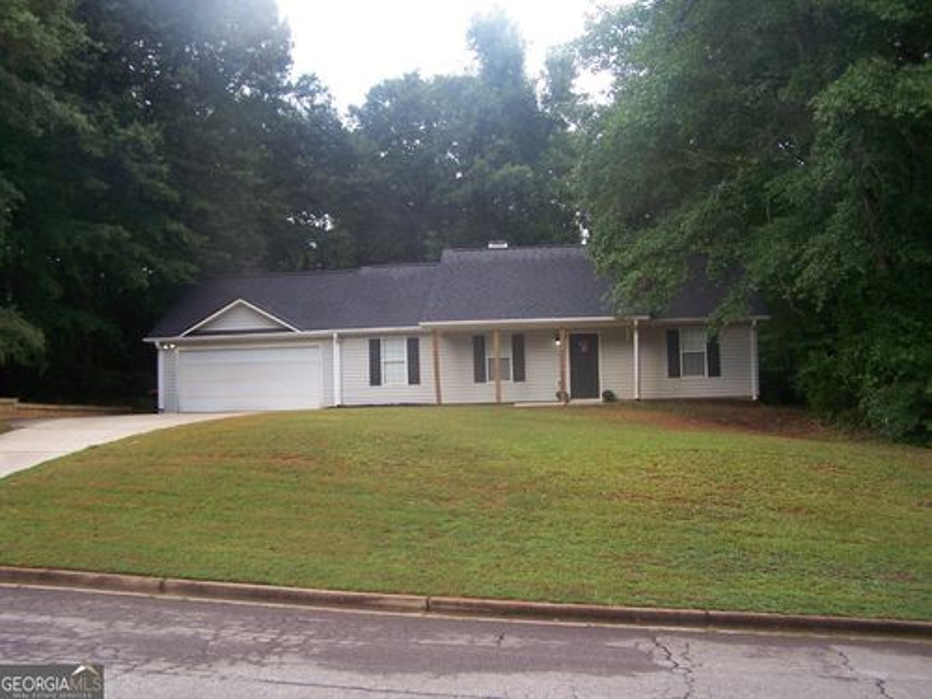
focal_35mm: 38
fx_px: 1023
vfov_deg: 37.7
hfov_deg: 49.0
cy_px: 350
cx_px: 466
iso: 80
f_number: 2.8
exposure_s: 1/160
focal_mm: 6.3
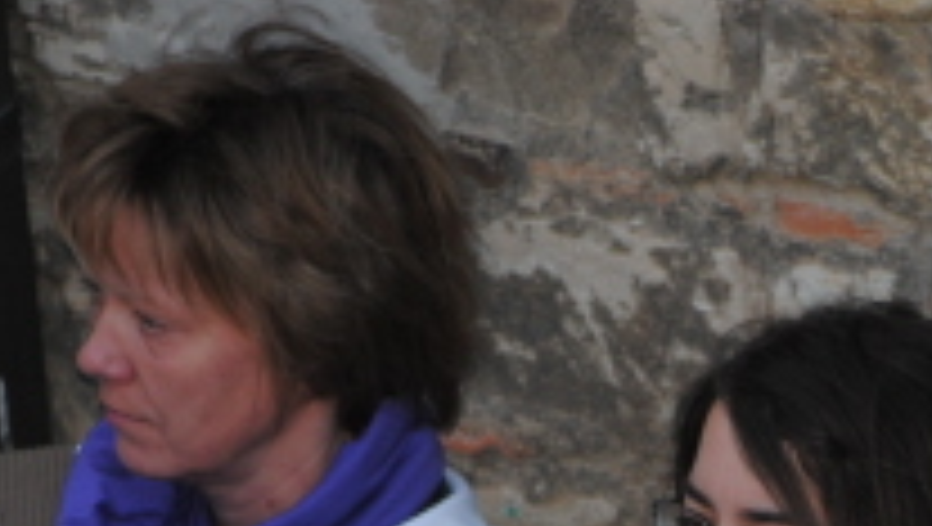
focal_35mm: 534
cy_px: 924
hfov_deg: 4.0
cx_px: 961
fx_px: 13212
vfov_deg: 2.3
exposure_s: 1/60
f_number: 4.5
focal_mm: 110
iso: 200
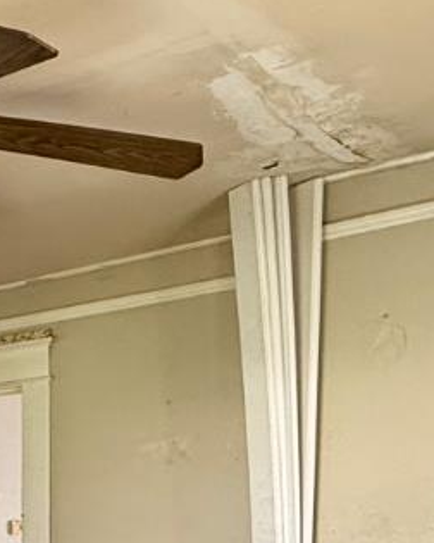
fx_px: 1044
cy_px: 630
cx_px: -217
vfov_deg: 26.3
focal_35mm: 65
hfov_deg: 20.2
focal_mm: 2.22
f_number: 2.2
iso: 320
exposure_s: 1/80
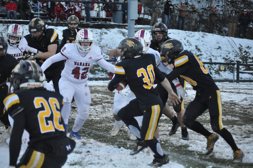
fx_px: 1158
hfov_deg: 12.5
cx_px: 126
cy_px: 84
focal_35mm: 165
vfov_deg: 8.3
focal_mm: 110
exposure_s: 1/500
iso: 800
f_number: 4.5
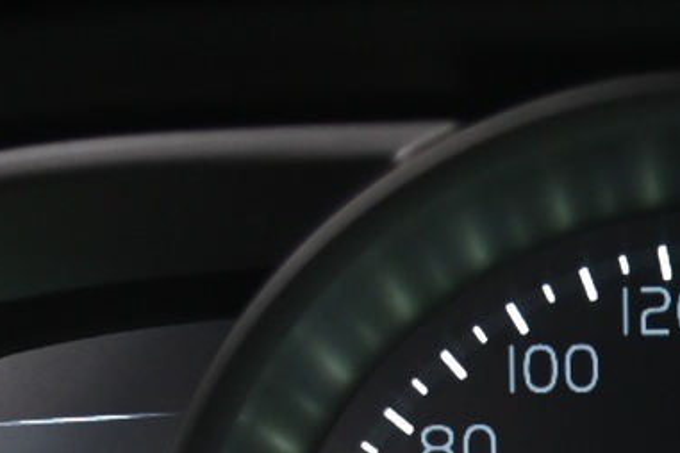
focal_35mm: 247
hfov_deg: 8.3
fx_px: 4665
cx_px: 725
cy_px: 804
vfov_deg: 5.5
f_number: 4
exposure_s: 1/25
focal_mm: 58
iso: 2000
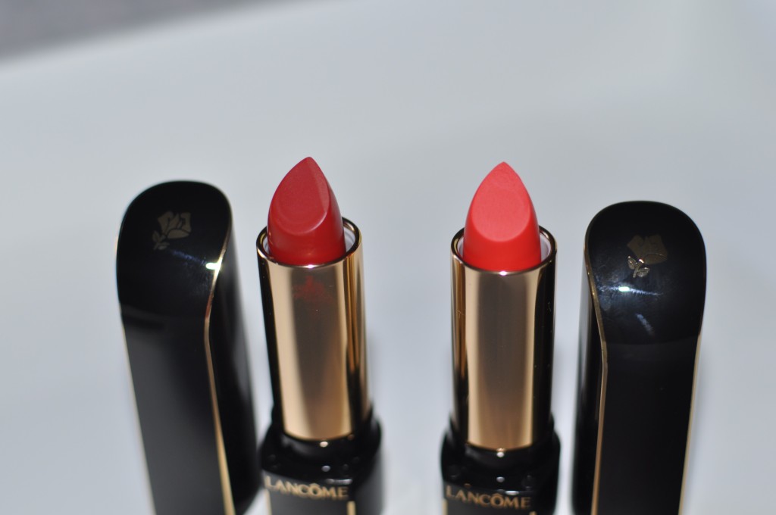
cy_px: 258
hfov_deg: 37.9
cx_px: 388
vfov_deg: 25.7
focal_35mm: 52
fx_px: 1130
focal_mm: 35
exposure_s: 1/60
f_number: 2.8
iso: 200
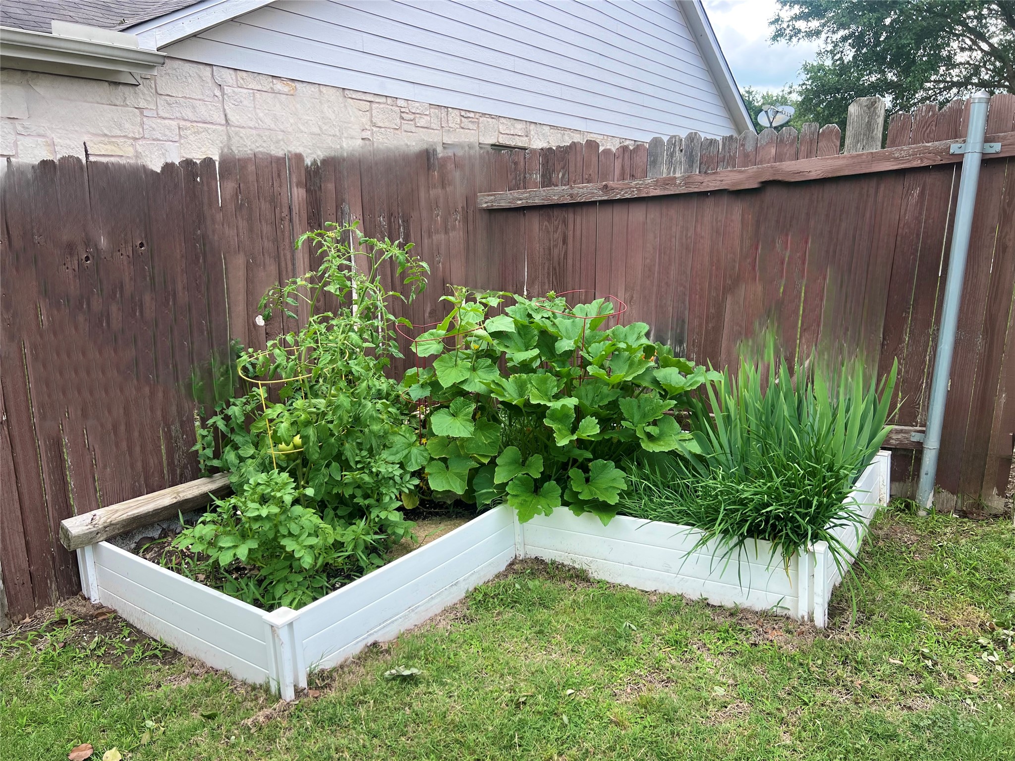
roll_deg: -0.5
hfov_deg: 67.3
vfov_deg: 53.1
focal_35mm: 26
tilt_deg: -13.2
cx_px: 508
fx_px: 762
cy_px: 380
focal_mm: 5.7
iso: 50
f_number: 1.5
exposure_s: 1/827
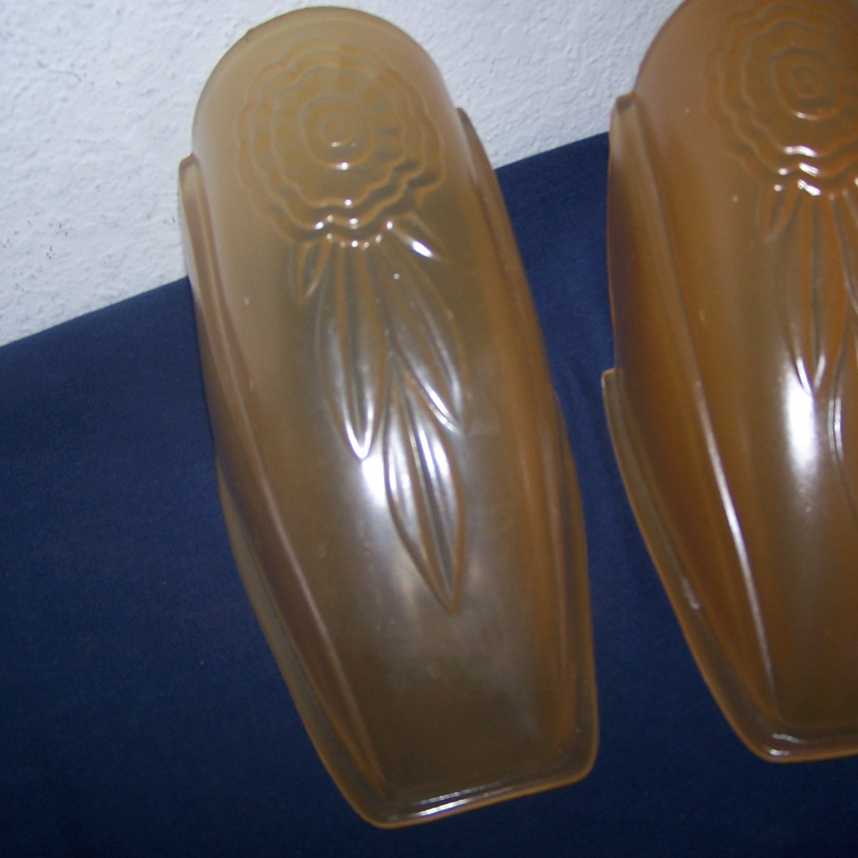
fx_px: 1374
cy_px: 406
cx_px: 504
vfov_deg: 34.7
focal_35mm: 49
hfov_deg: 34.6
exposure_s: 1/60
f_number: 2.8
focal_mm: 6.3
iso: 80
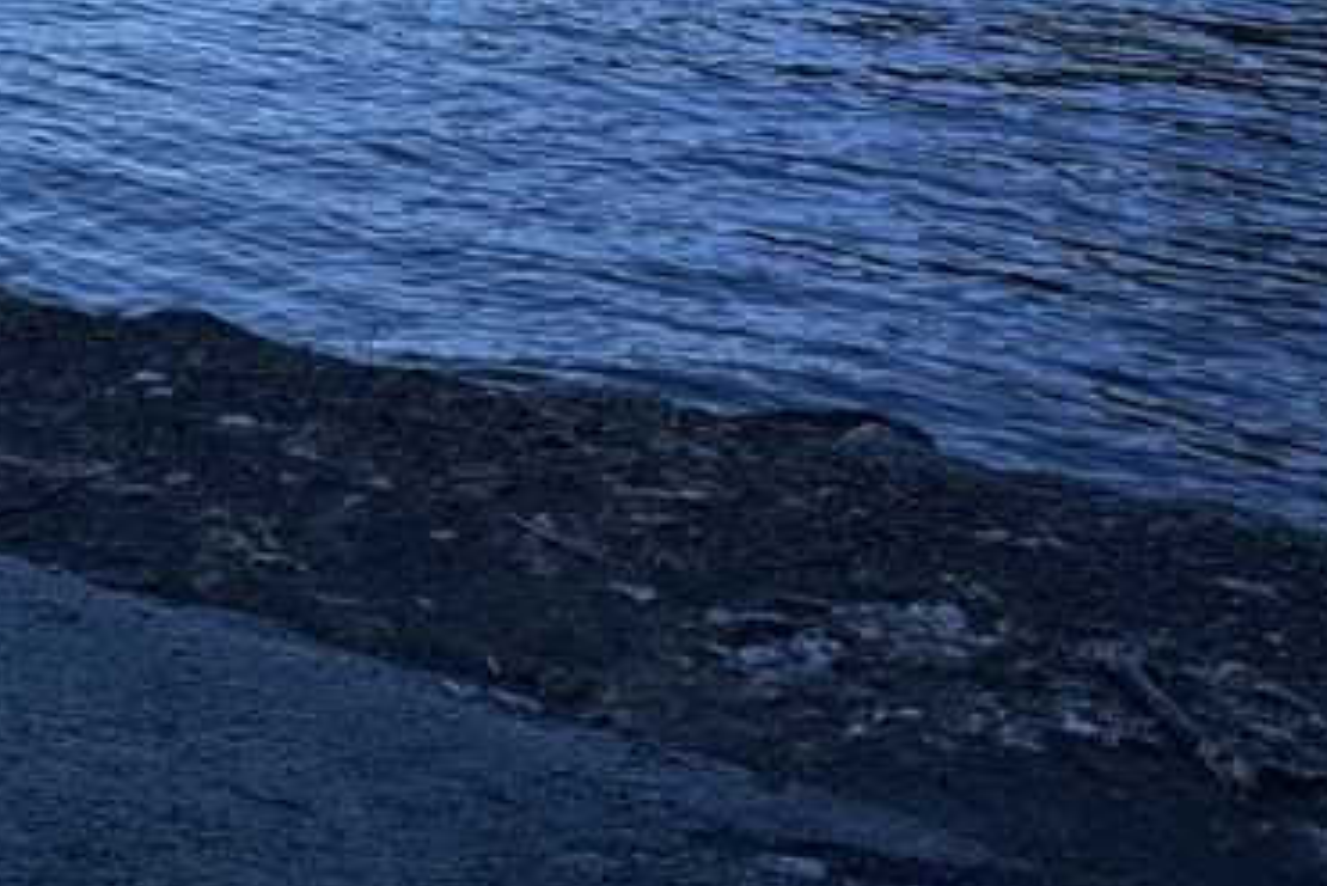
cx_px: -316
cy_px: -348
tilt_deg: -5.2
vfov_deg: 18.1
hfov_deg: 25.8
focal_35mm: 69
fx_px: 2544
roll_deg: +0.1
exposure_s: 1/3413
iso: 80
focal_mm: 6.76
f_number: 1.78
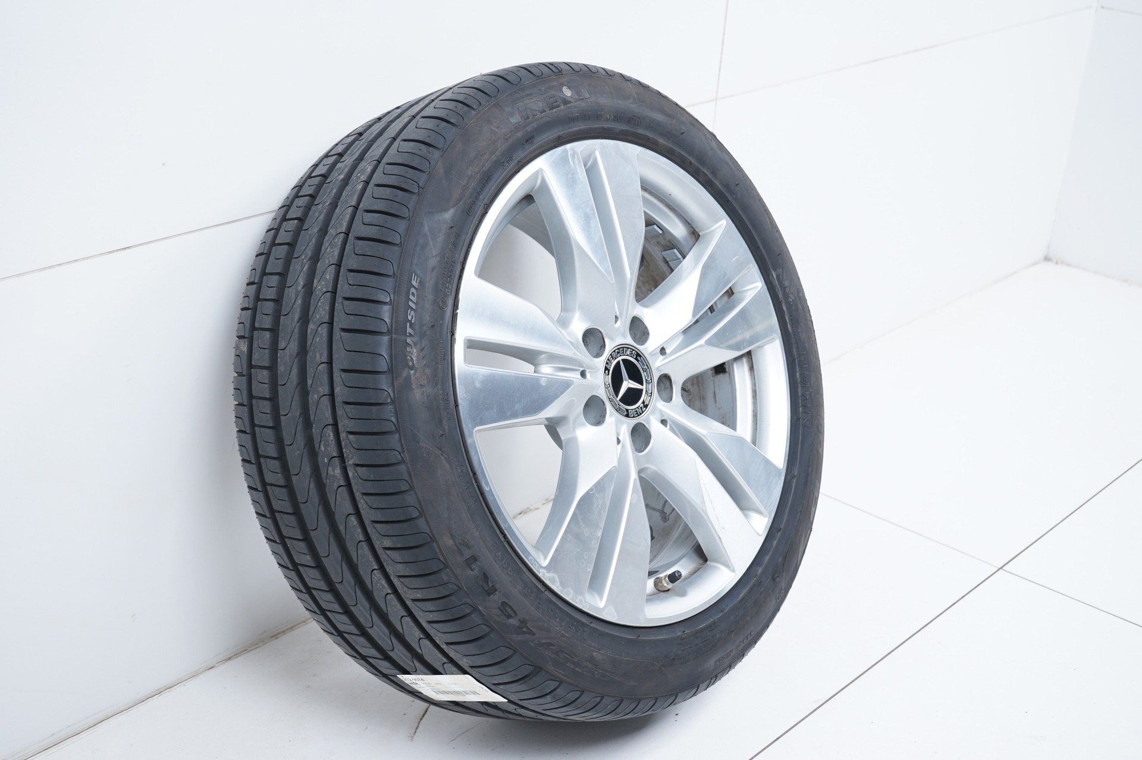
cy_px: 380
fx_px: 1521
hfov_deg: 41.1
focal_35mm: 48
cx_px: 571
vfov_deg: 28.0
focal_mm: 48
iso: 250
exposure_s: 1/100
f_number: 7.1
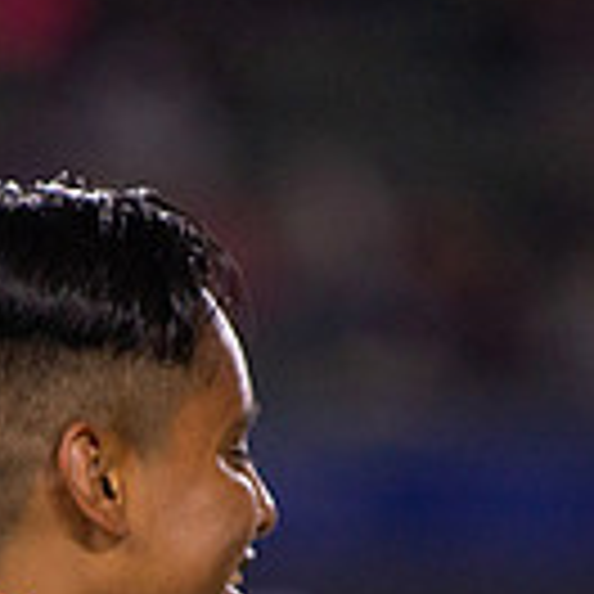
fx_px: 14522
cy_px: 763
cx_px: 45
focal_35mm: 748
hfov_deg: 2.3
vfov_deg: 2.3
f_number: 2.8
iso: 1600
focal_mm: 200
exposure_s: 1/2500
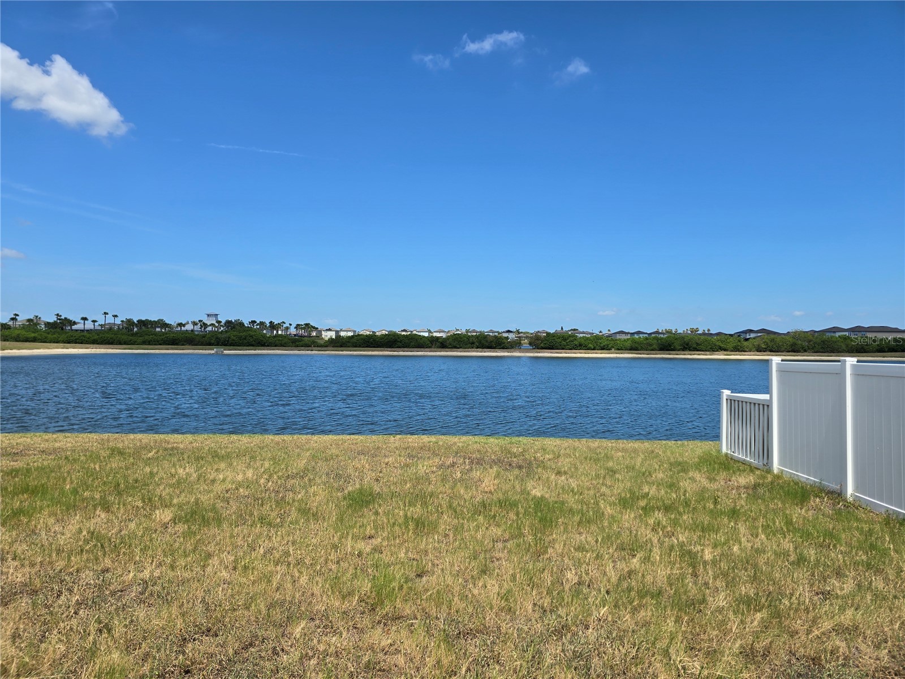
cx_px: 452
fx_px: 601
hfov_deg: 73.9
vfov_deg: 58.9
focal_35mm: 23
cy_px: 340
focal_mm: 6.3
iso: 12
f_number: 1.7
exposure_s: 1/952
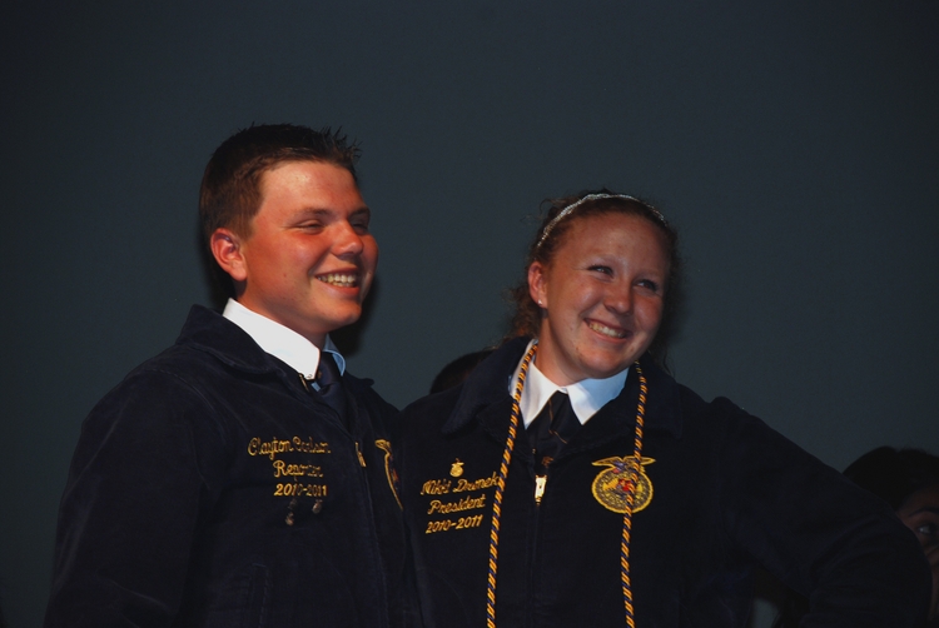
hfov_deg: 10.1
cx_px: 470
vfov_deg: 6.8
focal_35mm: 202
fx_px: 5288
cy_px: 314
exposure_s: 1/60
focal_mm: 135
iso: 220
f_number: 5.6
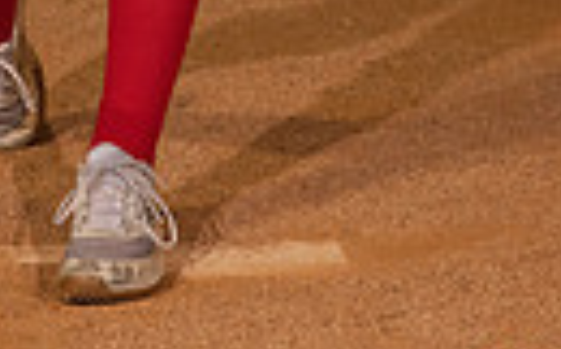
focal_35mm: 194
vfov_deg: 6.4
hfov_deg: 10.8
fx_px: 2964
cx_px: 108
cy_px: -564
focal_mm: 55
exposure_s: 1/500
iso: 1000
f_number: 6.3
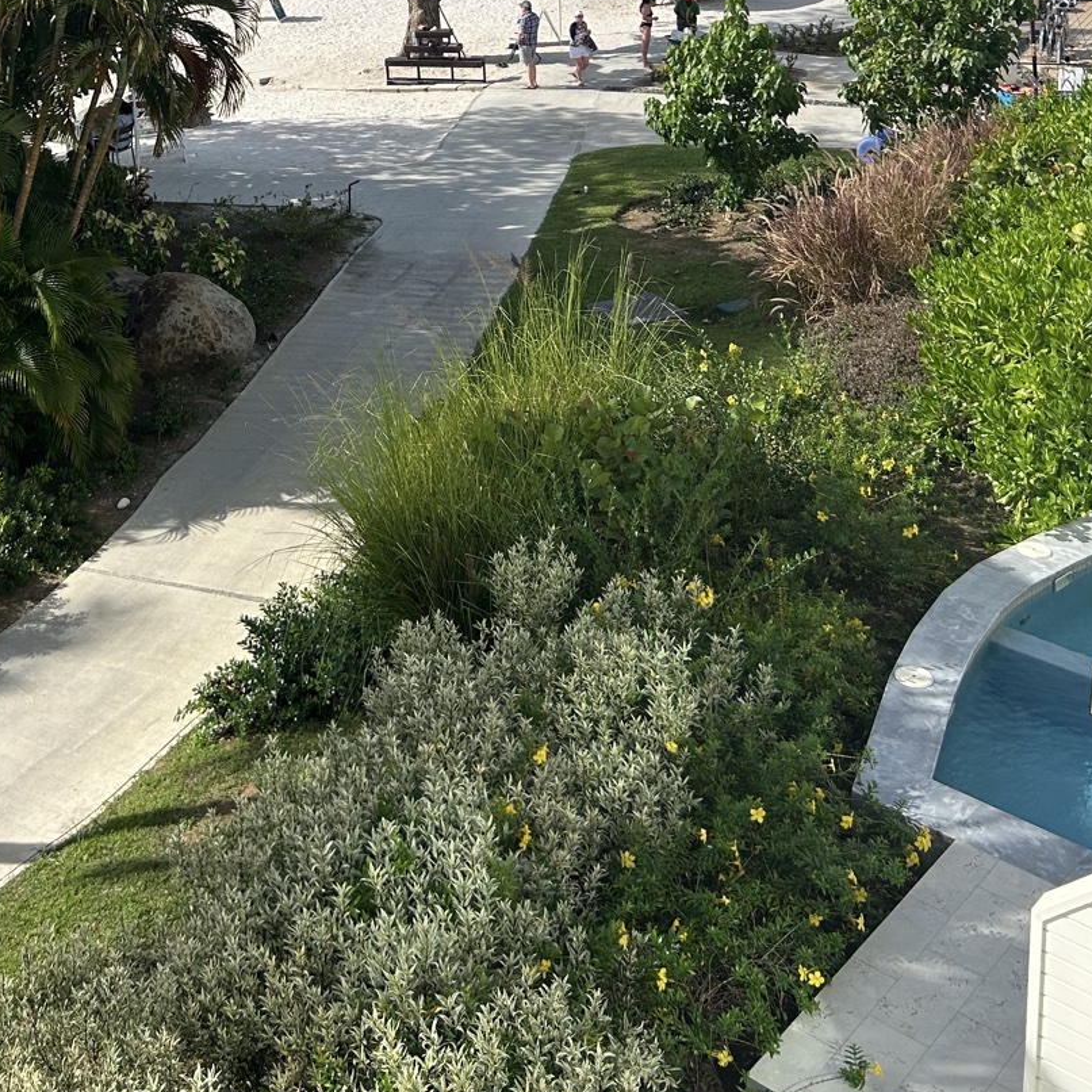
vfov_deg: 31.7
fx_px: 1749
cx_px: 303
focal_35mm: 49
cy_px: -26
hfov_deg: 34.1
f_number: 1.5
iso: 50
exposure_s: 1/4115
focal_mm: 5.7
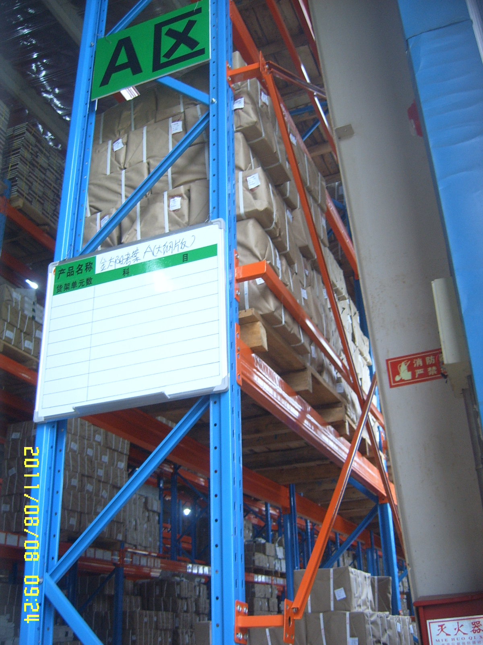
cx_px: 242
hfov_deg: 40.7
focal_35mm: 35
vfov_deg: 52.6
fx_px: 651
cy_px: 322
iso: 76
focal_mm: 5.8
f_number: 2.8
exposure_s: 1/30
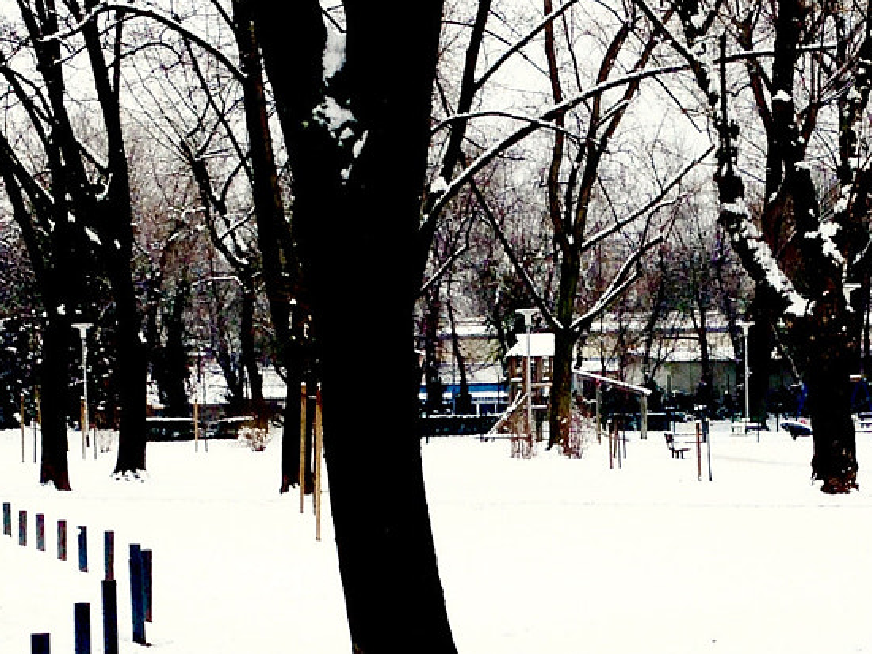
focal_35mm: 96
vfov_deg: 15.3
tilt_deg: -2.5
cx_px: 552
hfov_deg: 20.4
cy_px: 575
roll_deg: +0.4
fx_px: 2419
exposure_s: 1/497
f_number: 2.4
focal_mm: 4.12
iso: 50
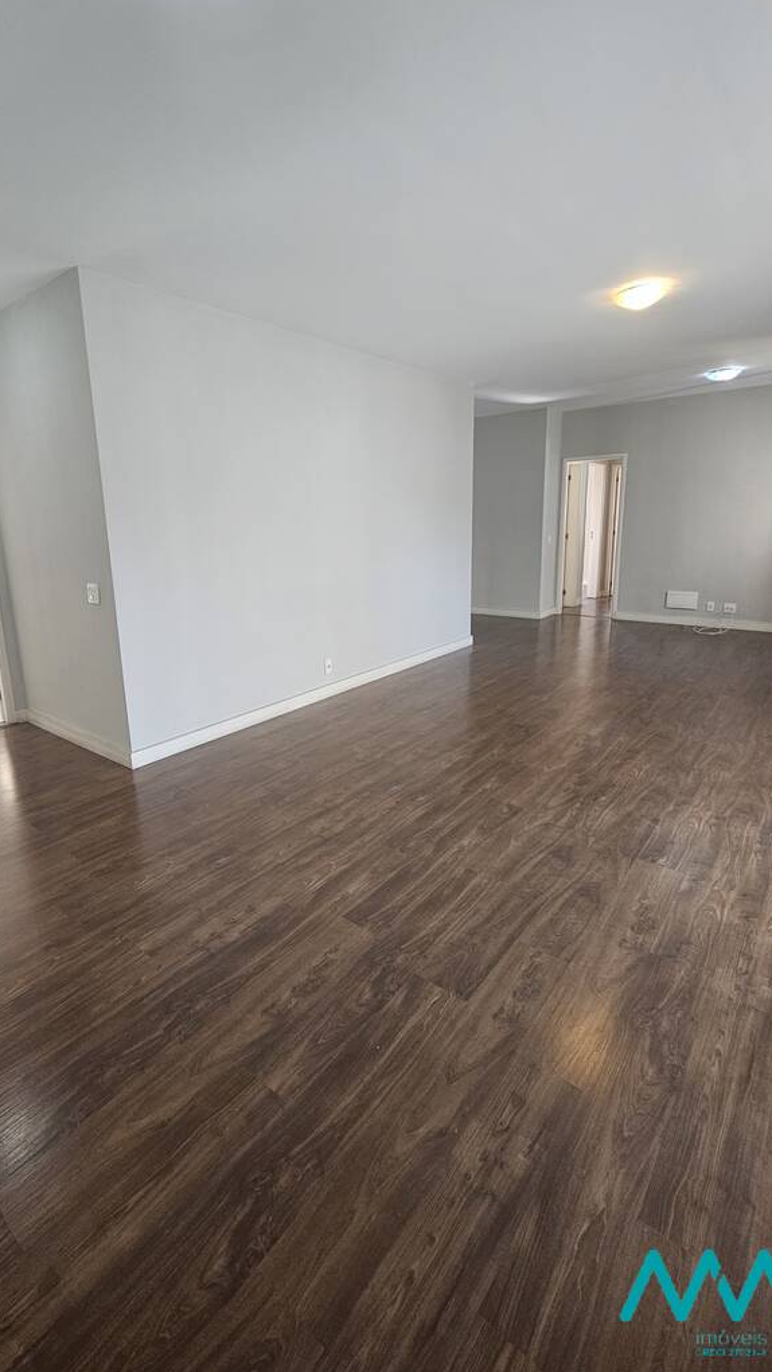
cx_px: 344
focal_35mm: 15
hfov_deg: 70.3
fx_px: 546
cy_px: 648
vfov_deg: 102.9
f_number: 2.2
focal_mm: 2.2
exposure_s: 1/60
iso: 80
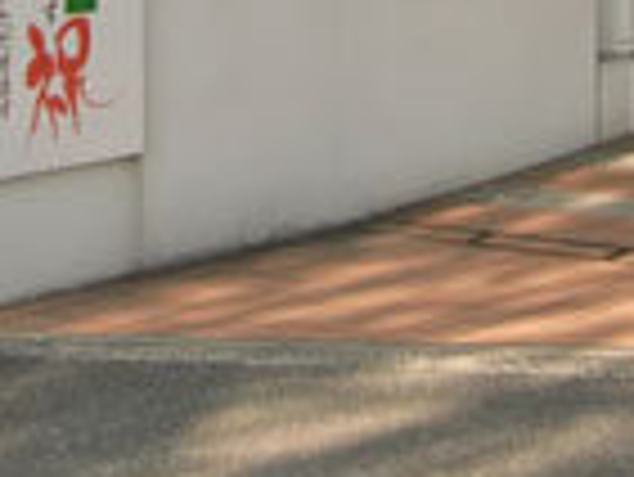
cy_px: -261
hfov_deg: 18.0
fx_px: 1998
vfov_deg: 12.8
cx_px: 252
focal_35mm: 109
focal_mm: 4.3
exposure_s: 1/320
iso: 64
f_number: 3.2
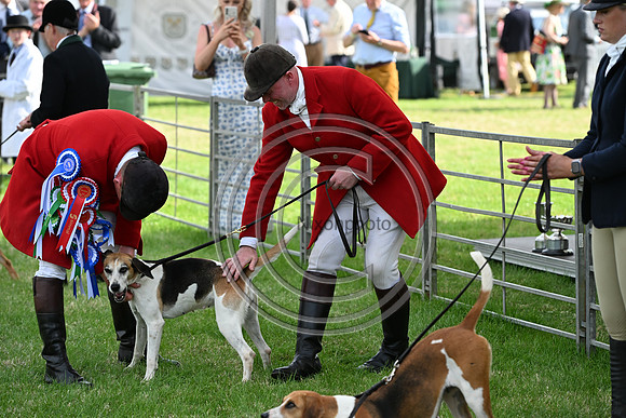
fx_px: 2348
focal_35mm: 135
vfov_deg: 10.2
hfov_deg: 15.2
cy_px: 209
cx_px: 313
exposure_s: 1/1000
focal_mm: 135
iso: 450
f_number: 4.5
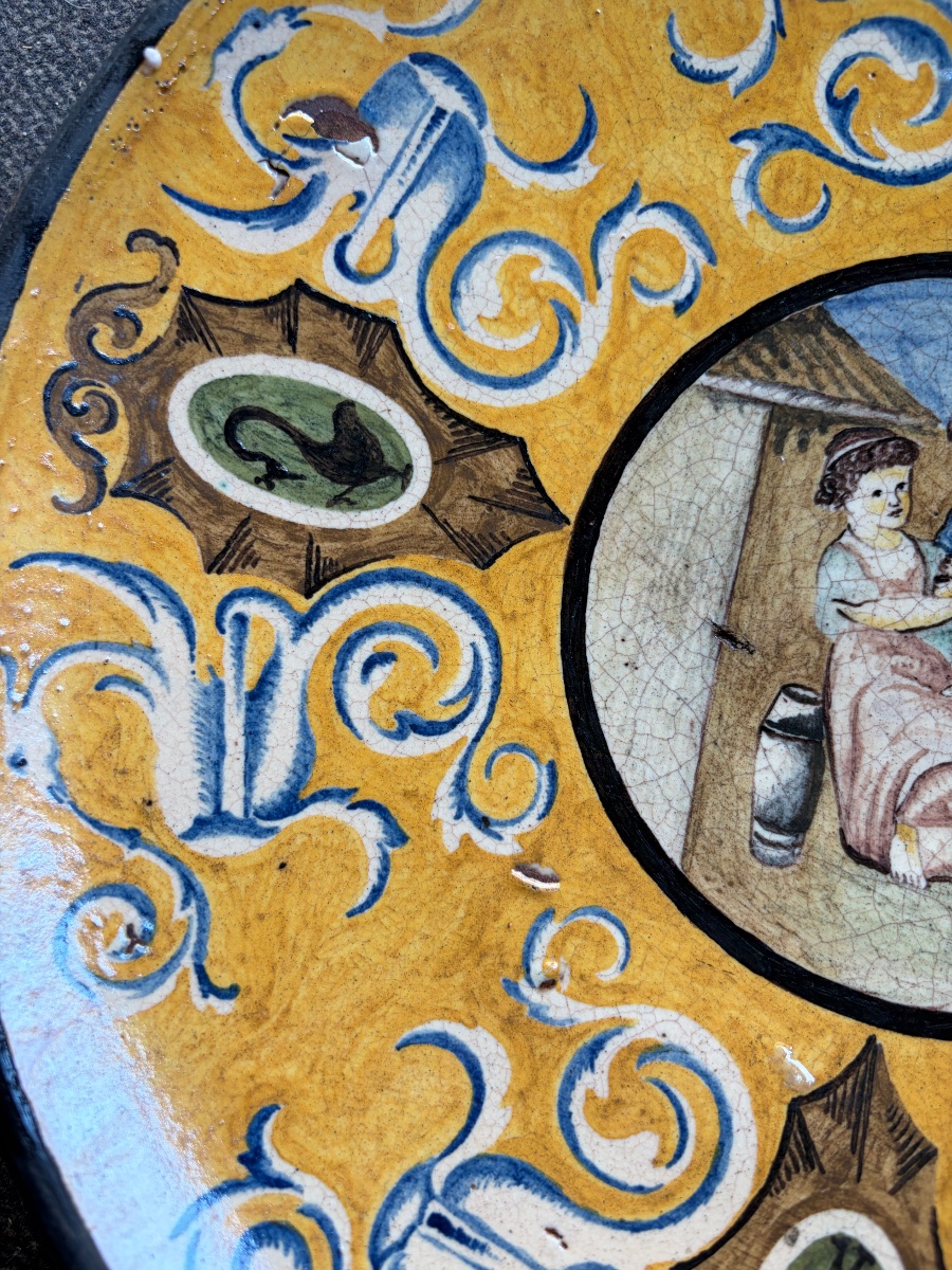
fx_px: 953
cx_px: 476
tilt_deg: -80.8
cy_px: 635
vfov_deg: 67.3
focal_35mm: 26
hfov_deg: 53.1
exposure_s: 1/121
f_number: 1.6
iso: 40
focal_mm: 5.96
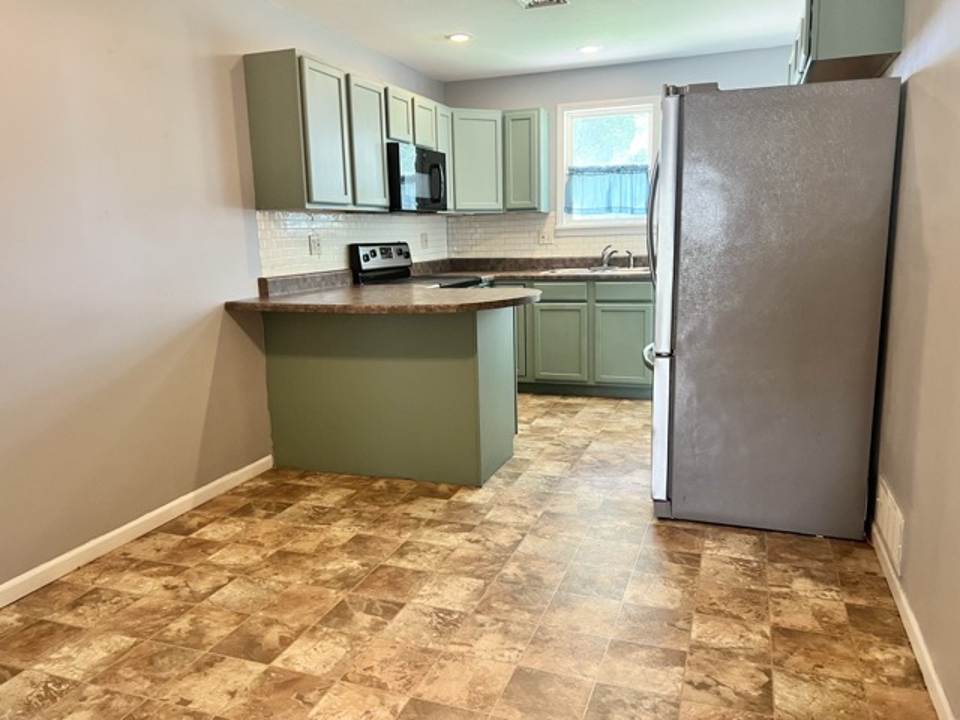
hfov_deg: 67.3
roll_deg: +2.3
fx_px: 721
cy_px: 360
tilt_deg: -9.7
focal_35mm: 26
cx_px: 480
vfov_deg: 53.1
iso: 400
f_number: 1.5
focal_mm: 5.7
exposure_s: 1/60
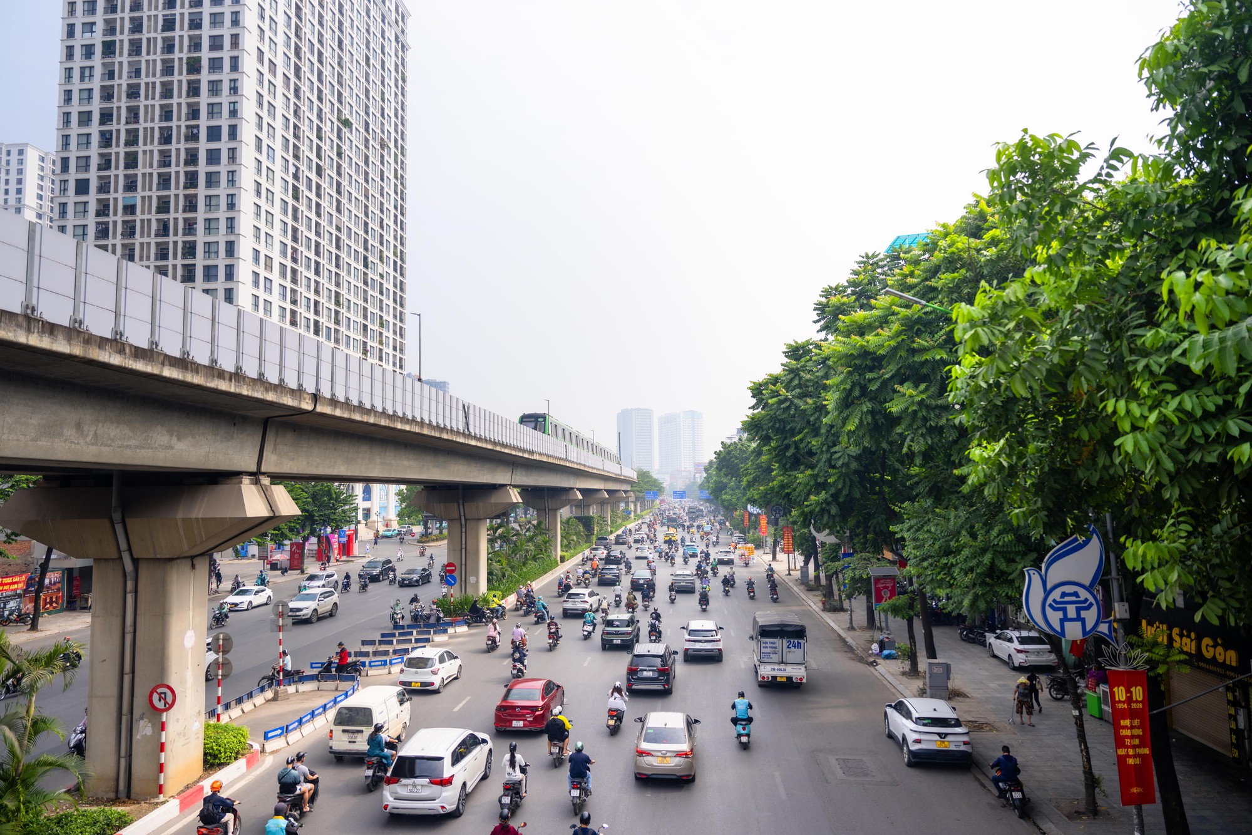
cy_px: 418
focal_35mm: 24
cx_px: 626
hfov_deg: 73.7
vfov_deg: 53.1
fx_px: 835
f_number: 2.8
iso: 80
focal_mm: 24
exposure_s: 1/1000
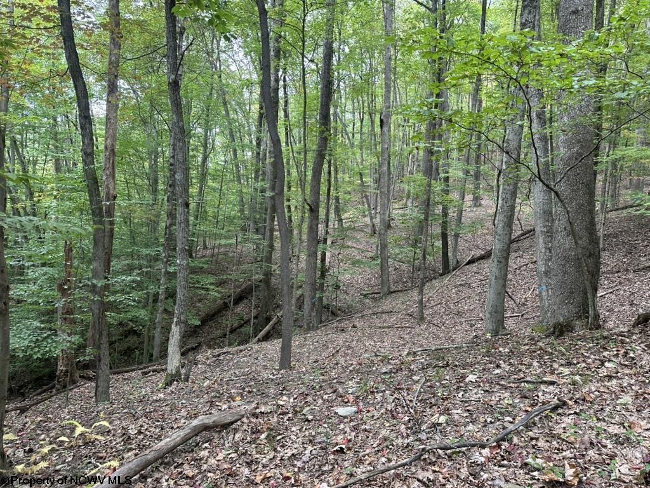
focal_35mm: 24
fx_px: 451
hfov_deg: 71.6
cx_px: 325
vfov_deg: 56.8
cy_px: 244
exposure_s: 1/121
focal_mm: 6.86
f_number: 1.78
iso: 125
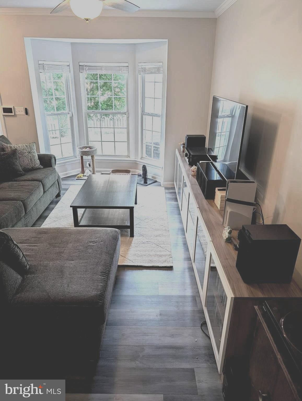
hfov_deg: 56.9
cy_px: 200
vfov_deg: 71.5
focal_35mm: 24
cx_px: 151
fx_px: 279
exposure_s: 1/30
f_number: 1.68
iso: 32
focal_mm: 6.9
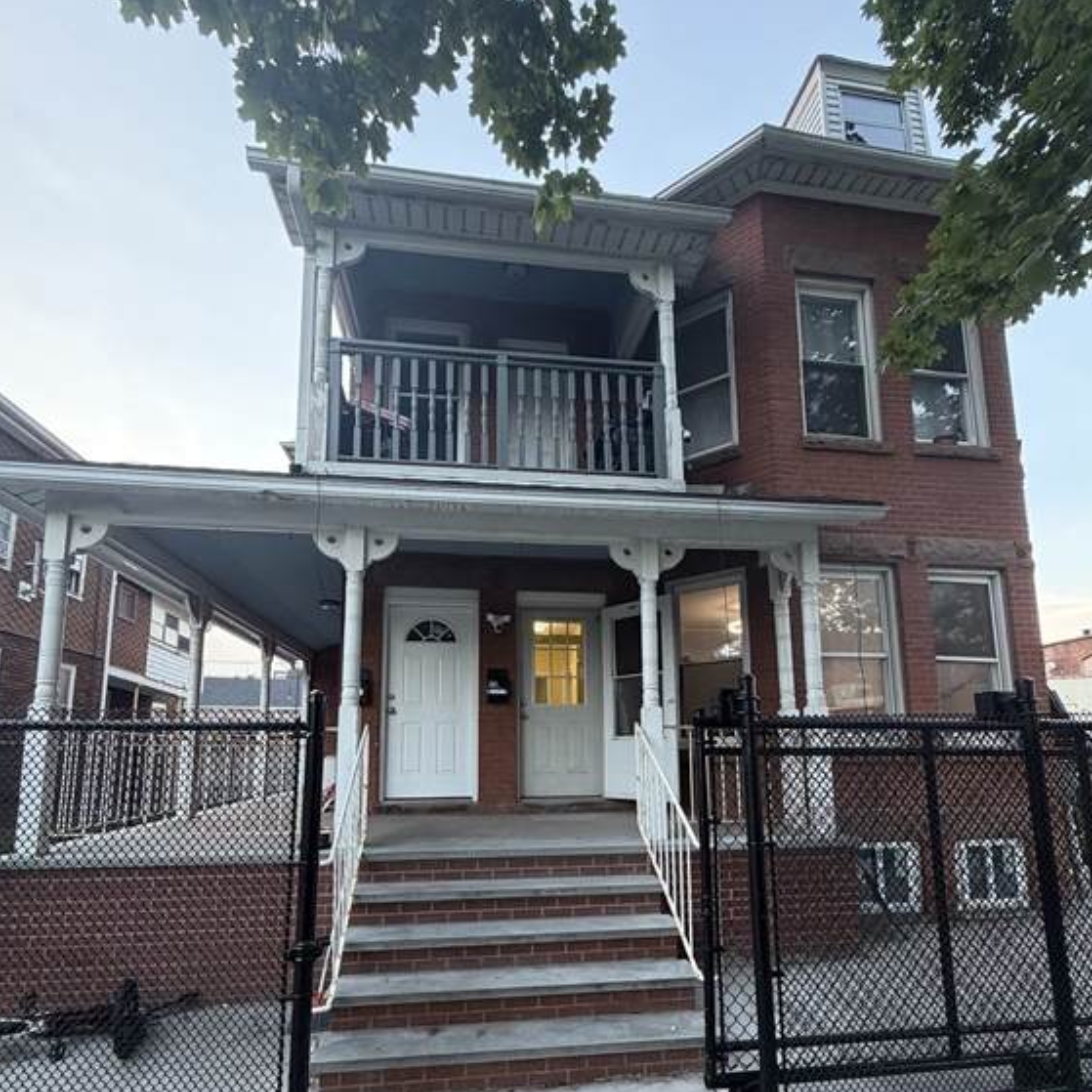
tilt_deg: +7.5
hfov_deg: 84.0
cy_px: 680
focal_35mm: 17
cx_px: 545
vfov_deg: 82.4
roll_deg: +0.0
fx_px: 607
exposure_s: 1/121
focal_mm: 2.22
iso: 200
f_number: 2.2
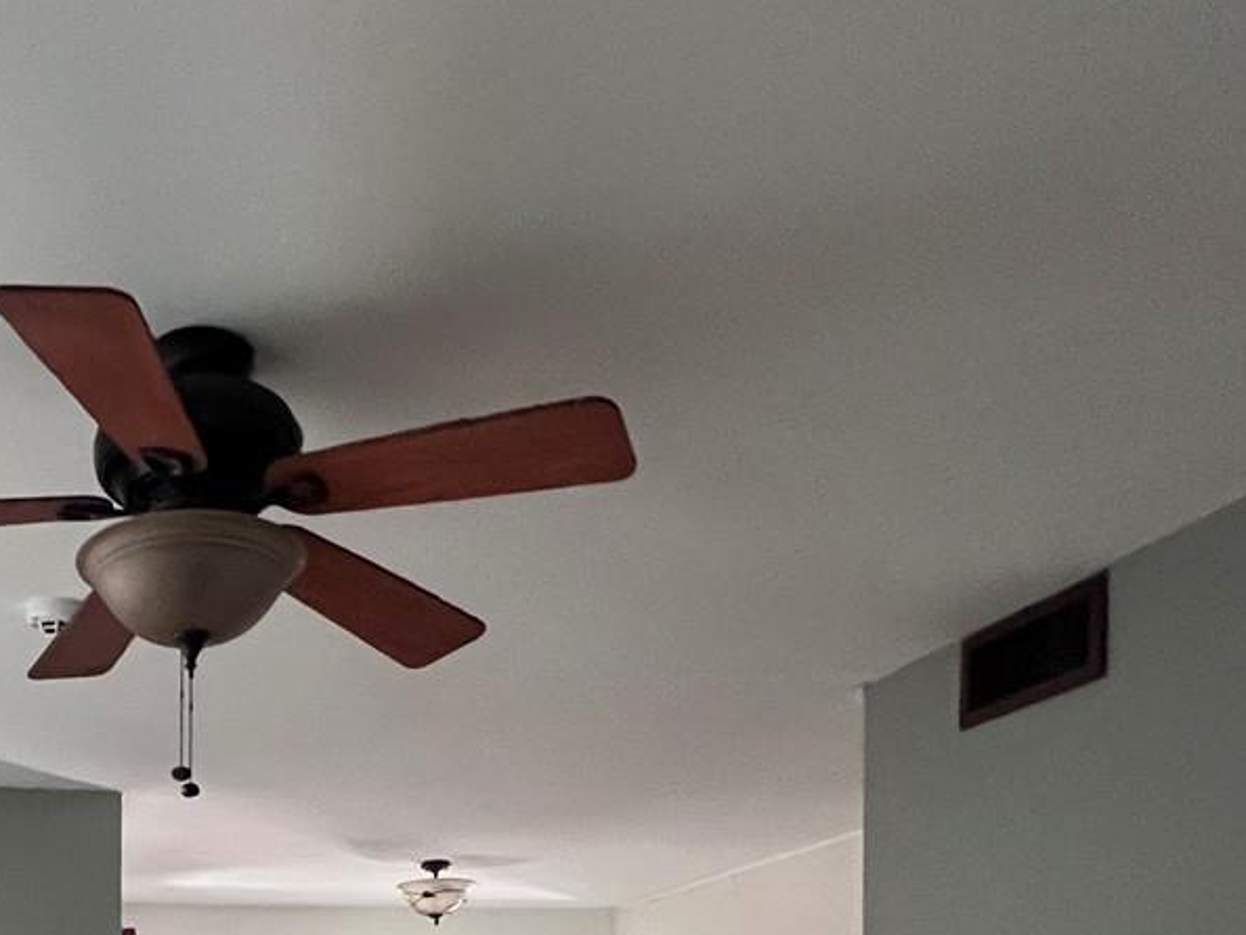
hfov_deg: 47.0
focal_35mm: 35
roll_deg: -0.3
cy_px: 1101
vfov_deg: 33.7
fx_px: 1260
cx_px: 107
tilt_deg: -1.4
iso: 640
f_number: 1.8
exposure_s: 1/60
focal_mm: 1.57
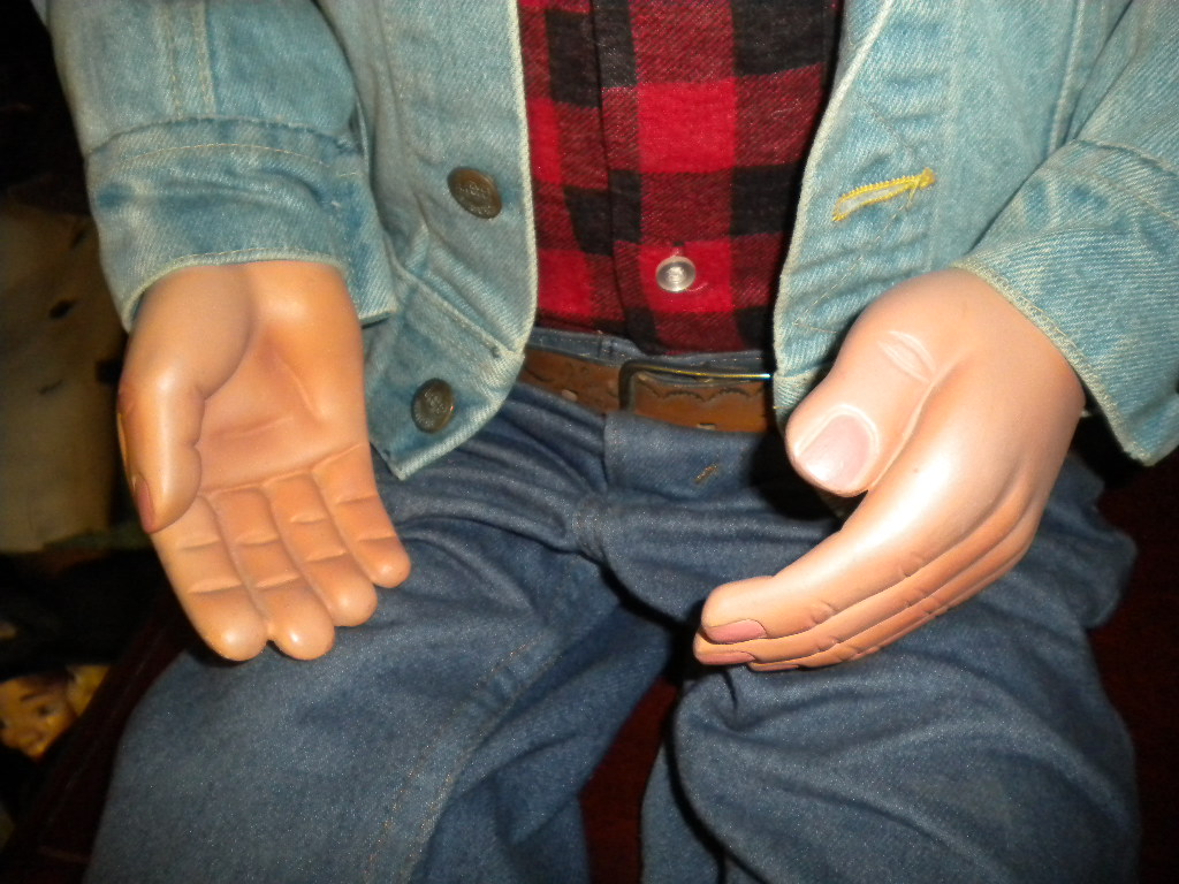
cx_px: 590
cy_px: 442
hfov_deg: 52.6
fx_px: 1192
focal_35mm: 35
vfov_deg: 40.7
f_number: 3.1
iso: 400
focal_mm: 6.3
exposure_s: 1/30
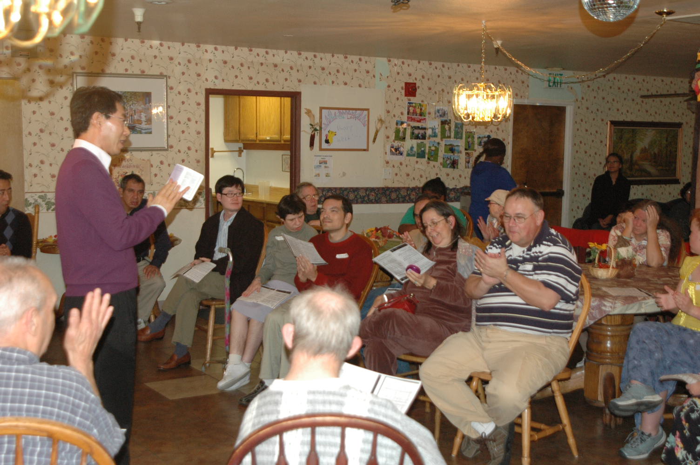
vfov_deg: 28.0
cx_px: 350
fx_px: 932
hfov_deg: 41.1
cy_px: 232
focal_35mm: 48
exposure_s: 1/60
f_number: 4
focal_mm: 32
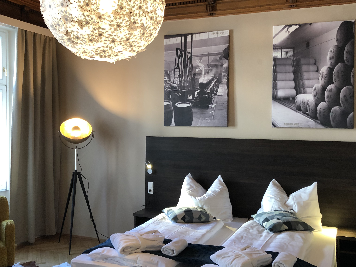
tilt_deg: +0.1
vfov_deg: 38.7
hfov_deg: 50.0
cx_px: 199
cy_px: 133
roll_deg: -1.0
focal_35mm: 37
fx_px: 381
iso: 50
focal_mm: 3.99
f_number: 1.8
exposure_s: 1/17
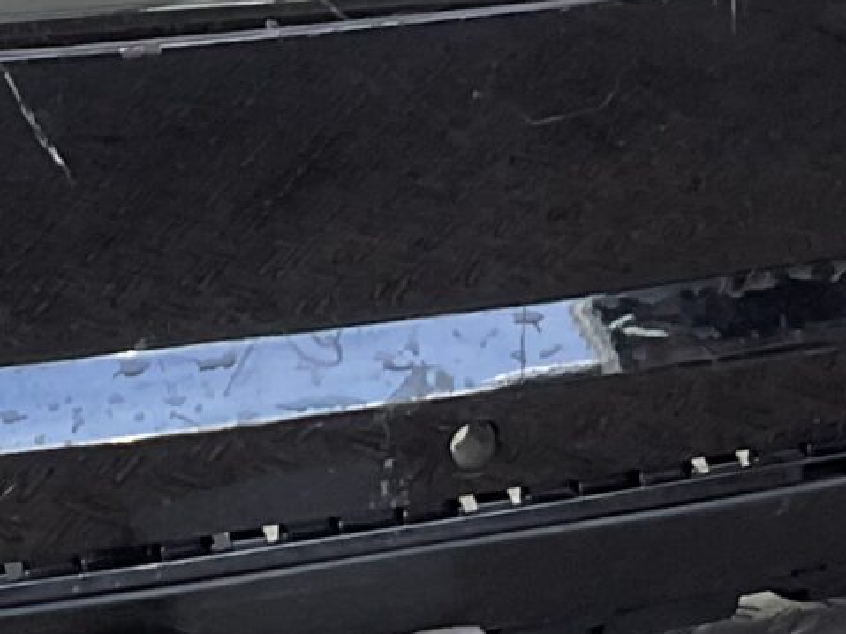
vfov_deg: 9.3
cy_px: -330
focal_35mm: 155
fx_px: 3787
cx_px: 57
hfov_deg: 12.6
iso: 16
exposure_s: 1/120
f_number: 1.8
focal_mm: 3
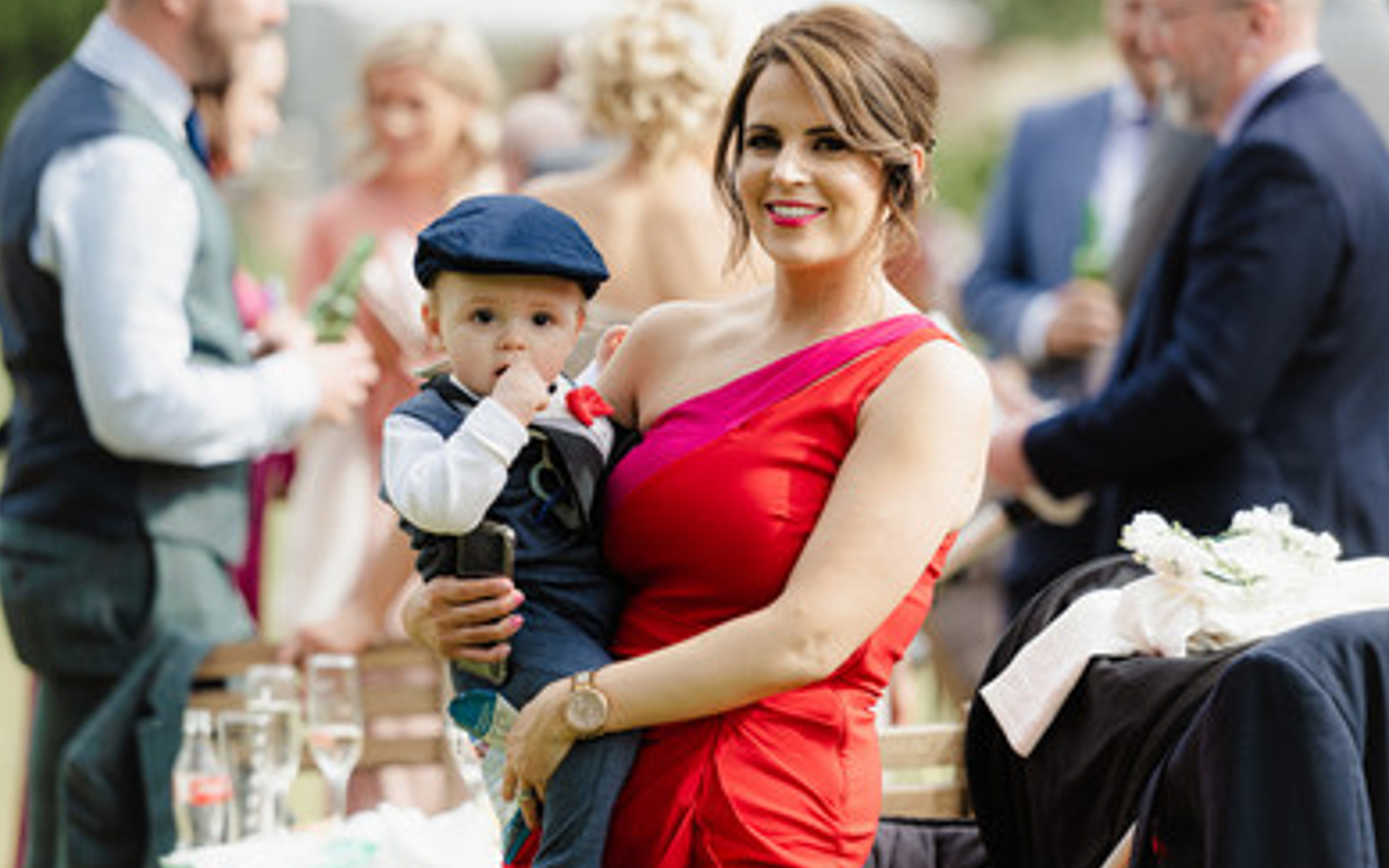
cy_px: 522
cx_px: 634
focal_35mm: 220
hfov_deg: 9.5
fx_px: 8327
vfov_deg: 6.0
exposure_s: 1/640
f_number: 2.8
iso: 80
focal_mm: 175
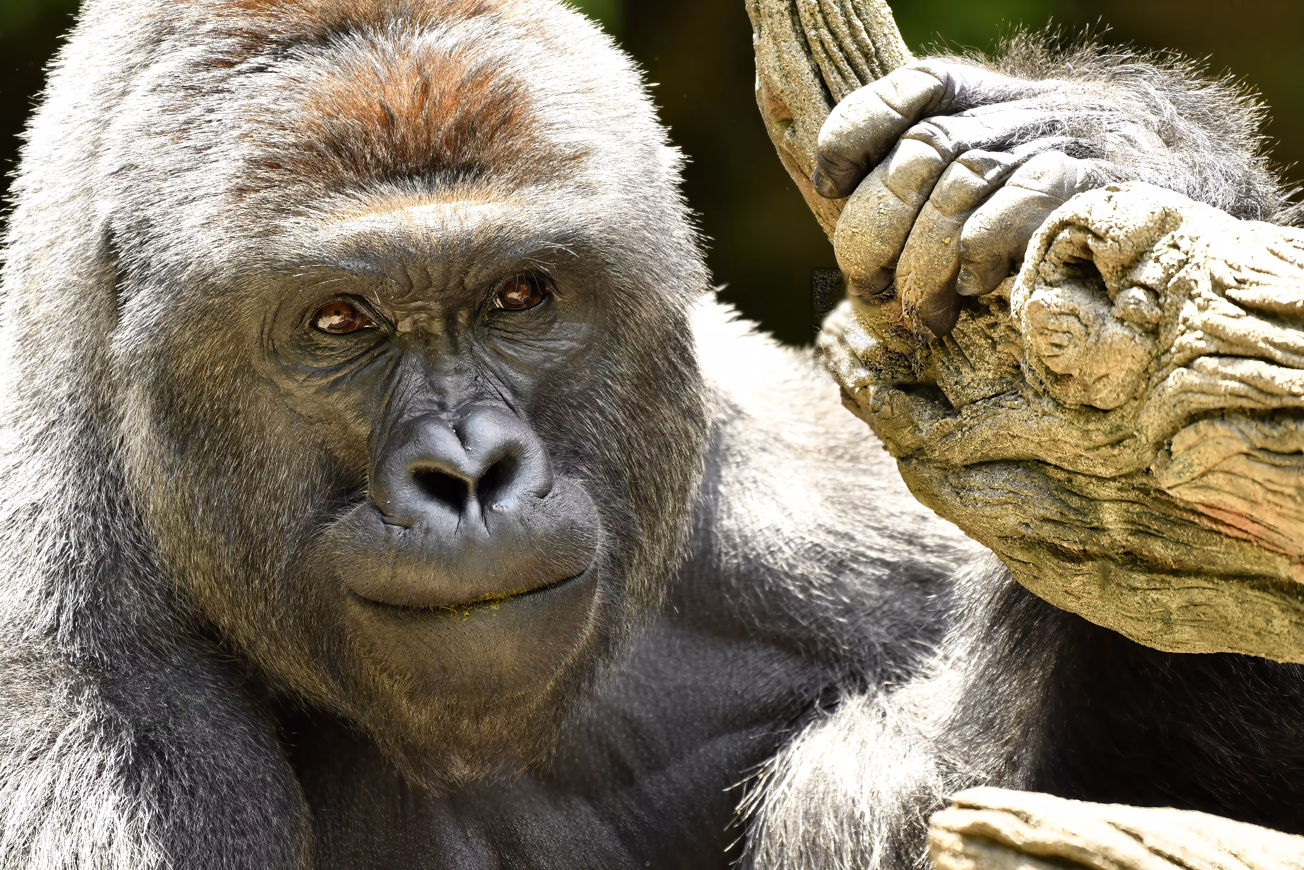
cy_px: 435
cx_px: 652
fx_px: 24448
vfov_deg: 2.0
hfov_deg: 3.1
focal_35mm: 675
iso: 800
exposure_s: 1/320
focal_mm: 450
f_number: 5.6
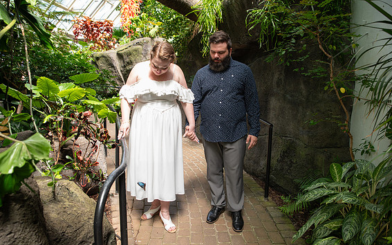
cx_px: 196
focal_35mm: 25
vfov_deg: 49.2
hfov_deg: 72.6
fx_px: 267
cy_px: 132
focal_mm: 24
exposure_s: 1/125
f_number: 3.5
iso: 250
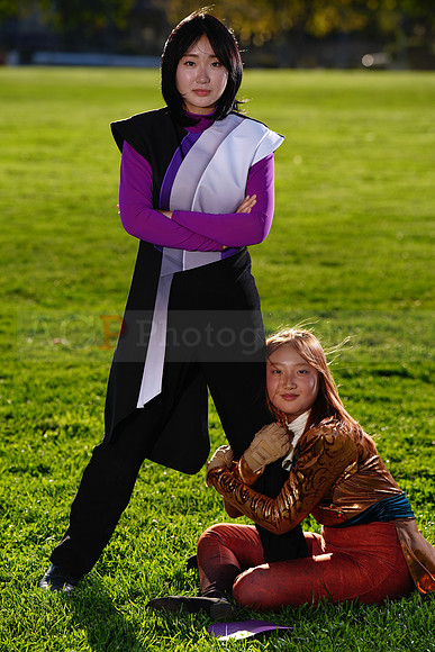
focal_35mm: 121
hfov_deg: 11.3
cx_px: 218
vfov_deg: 16.9
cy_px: 326
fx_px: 2192
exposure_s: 1/800
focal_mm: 121
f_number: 4
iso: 125
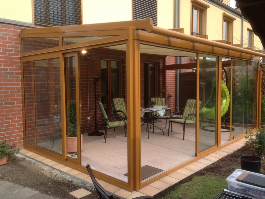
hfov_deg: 55.4
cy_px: 100
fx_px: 253
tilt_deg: -3.4
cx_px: 132
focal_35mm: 33
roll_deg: +0.3
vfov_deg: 42.9
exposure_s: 1/332
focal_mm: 4.12
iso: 50
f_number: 2.4
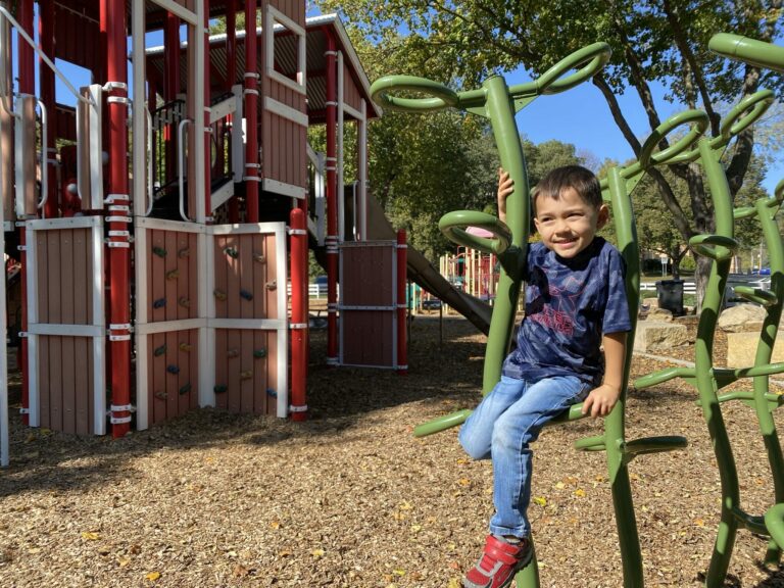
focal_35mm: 26
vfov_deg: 53.1
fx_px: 589
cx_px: 392
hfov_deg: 67.3
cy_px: 294
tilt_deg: -1.3
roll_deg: +0.1
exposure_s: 1/1504
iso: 32
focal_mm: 4.25
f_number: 1.8
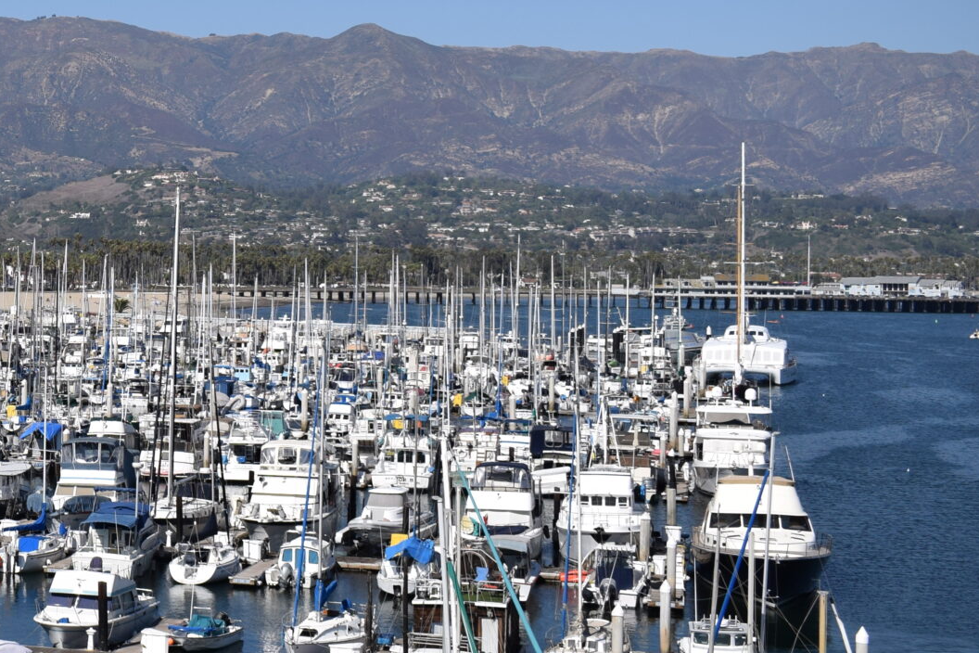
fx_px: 2175
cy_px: 198
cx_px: -181
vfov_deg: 17.0
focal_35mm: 80
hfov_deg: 23.3
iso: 100
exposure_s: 1/800
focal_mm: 22
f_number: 6.3
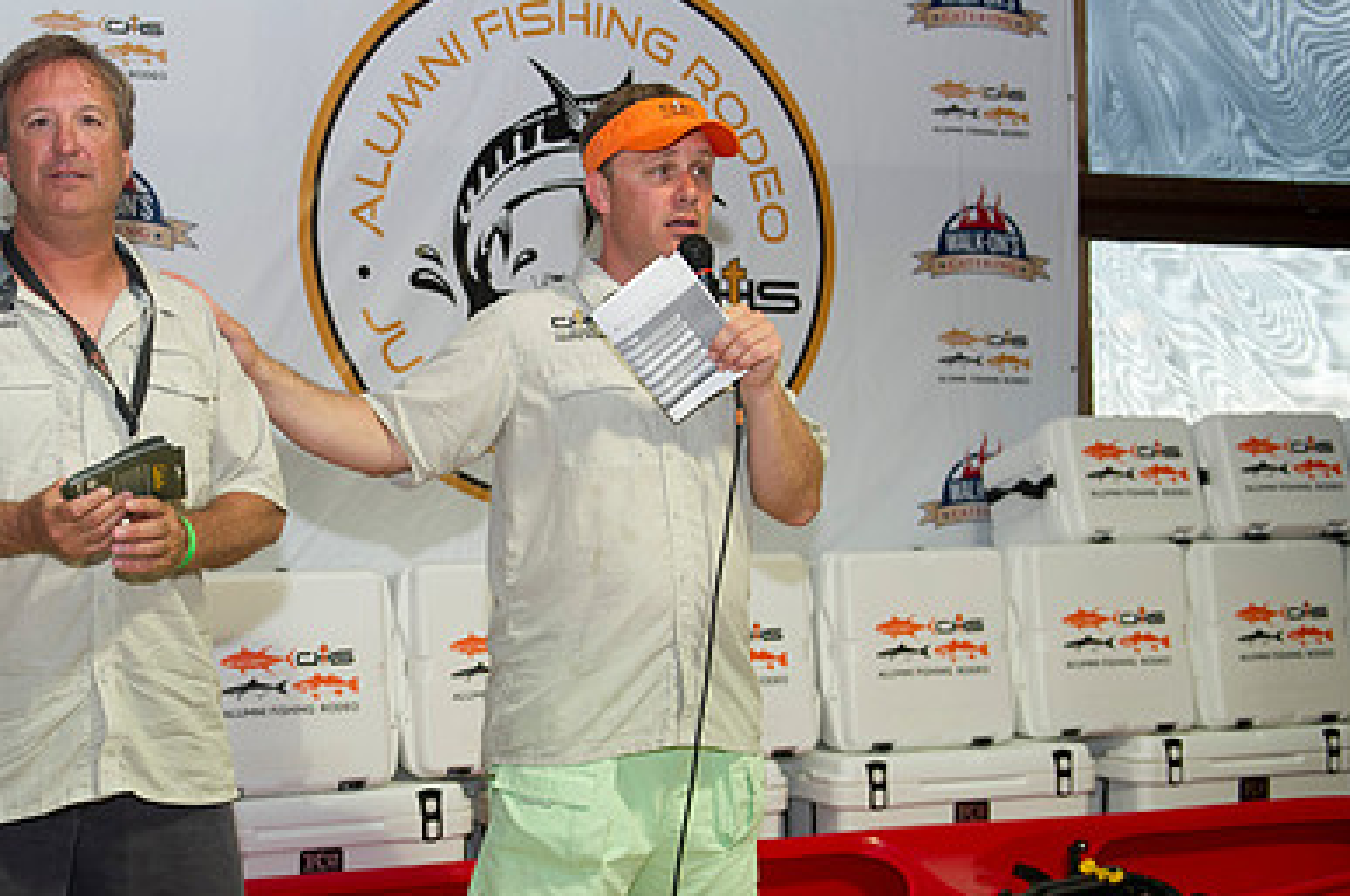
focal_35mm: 51
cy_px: 488
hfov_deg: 38.4
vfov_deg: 26.4
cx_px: 419
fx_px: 1910
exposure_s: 1/250
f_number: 3.5
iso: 500
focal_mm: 34
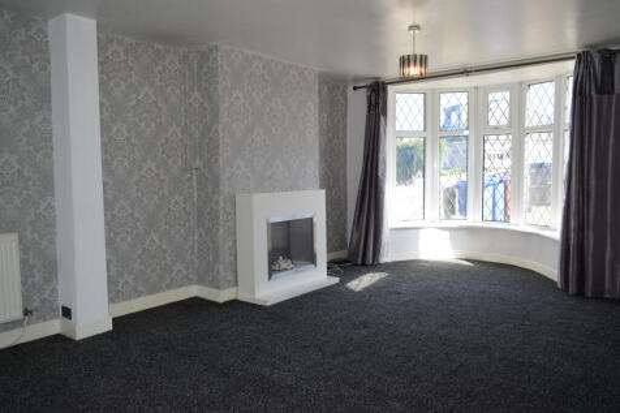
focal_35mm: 27
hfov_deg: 67.4
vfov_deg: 47.9
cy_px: 206
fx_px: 465
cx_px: 310
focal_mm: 18
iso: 160
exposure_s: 1/125
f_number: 5.6
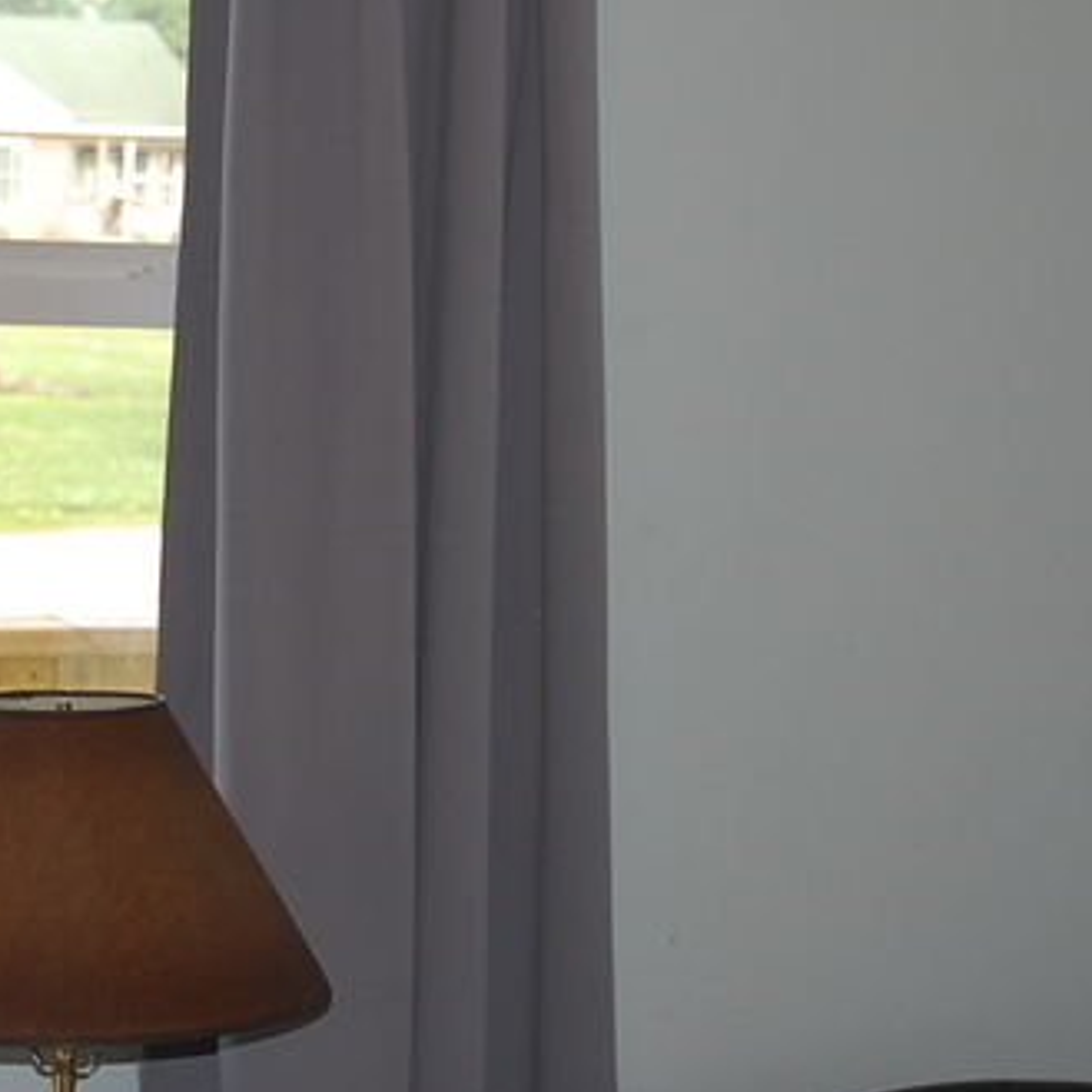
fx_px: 3639
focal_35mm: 102
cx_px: 63
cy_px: 611
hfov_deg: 16.8
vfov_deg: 17.1
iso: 400
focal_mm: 35
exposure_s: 1/125
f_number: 4.8
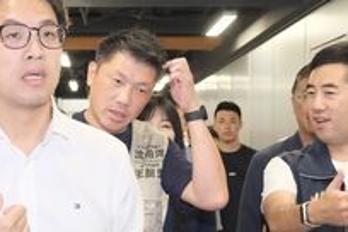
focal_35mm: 51
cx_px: 10
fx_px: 493
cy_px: 170
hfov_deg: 35.6
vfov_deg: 26.2
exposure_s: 1/250
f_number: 2.8
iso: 3200
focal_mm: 17
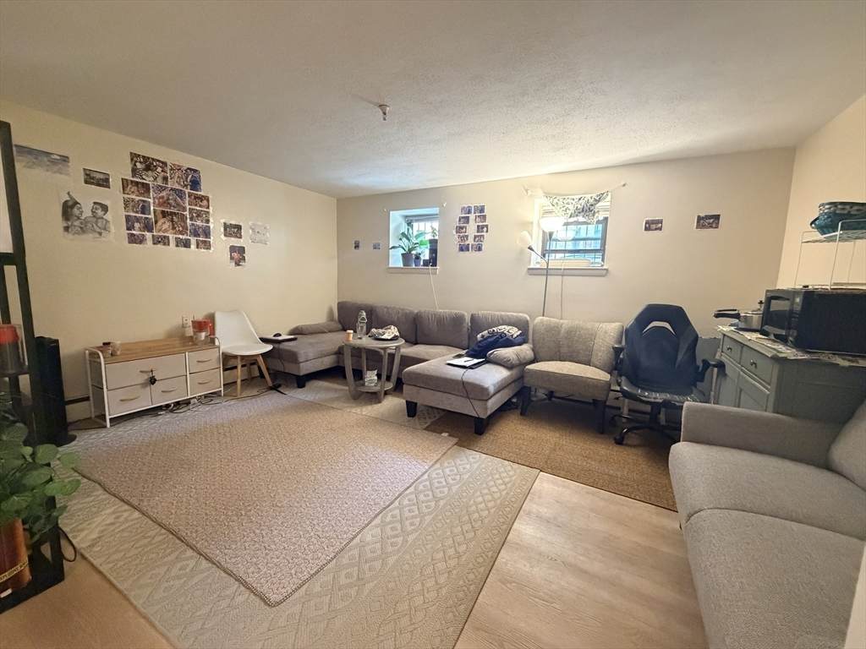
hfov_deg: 102.1
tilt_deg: -6.0
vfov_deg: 85.7
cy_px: 324
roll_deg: -1.8
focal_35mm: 14
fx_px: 350
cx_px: 433
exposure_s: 1/60
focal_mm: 2.22
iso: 800
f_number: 2.2
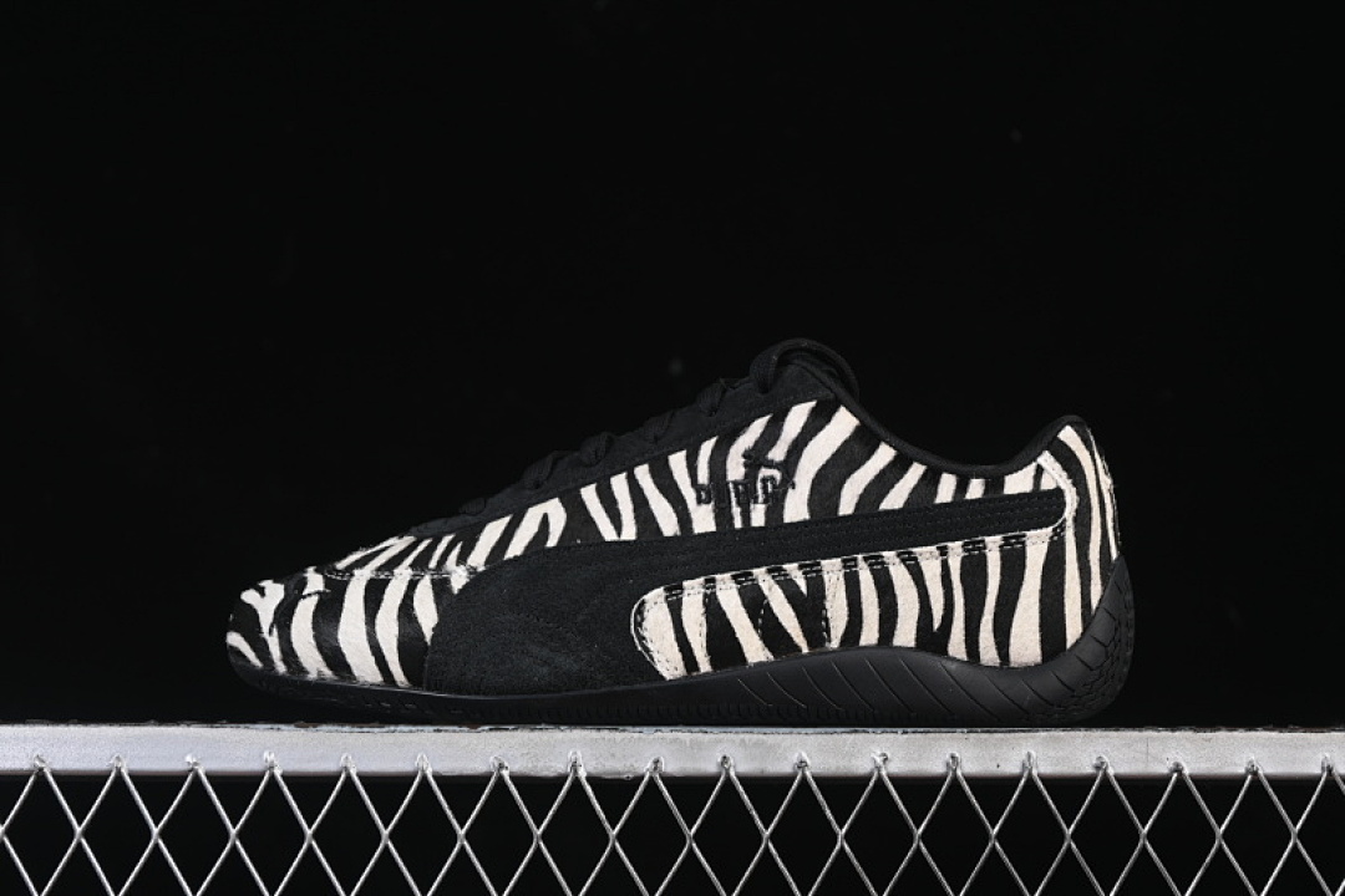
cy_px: 448
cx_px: 672
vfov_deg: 18.2
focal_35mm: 75
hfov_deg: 27.0
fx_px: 2802
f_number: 6.3
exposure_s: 1/60
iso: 160
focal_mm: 50
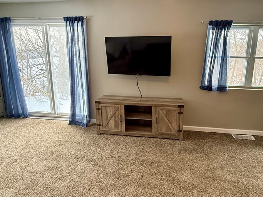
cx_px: 147
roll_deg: -0.1
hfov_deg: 78.7
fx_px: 160
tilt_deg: -9.8
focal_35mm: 21
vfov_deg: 63.2
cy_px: 85
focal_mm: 2.22
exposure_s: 1/120
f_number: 2.2
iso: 320
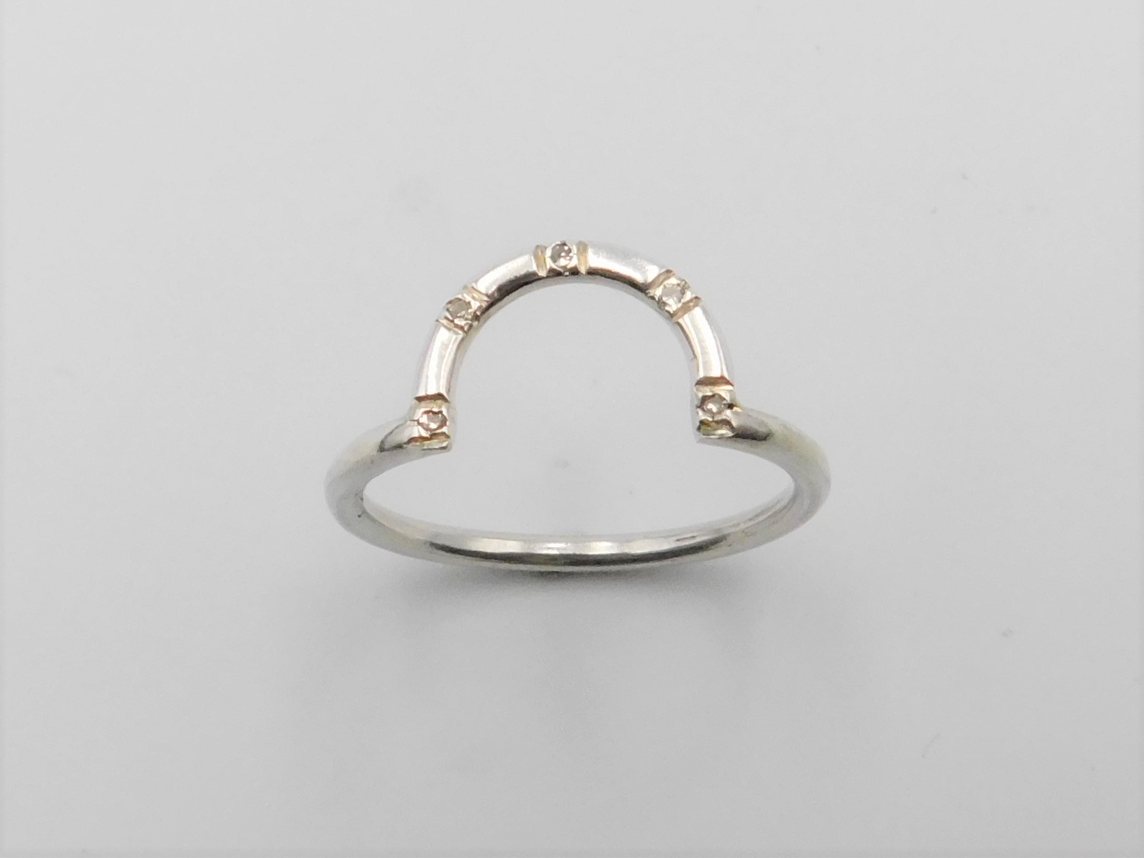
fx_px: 760
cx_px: 572
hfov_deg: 73.9
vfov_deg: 58.9
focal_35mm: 23
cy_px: 429
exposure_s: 1/1250
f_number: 3
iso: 400
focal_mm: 4
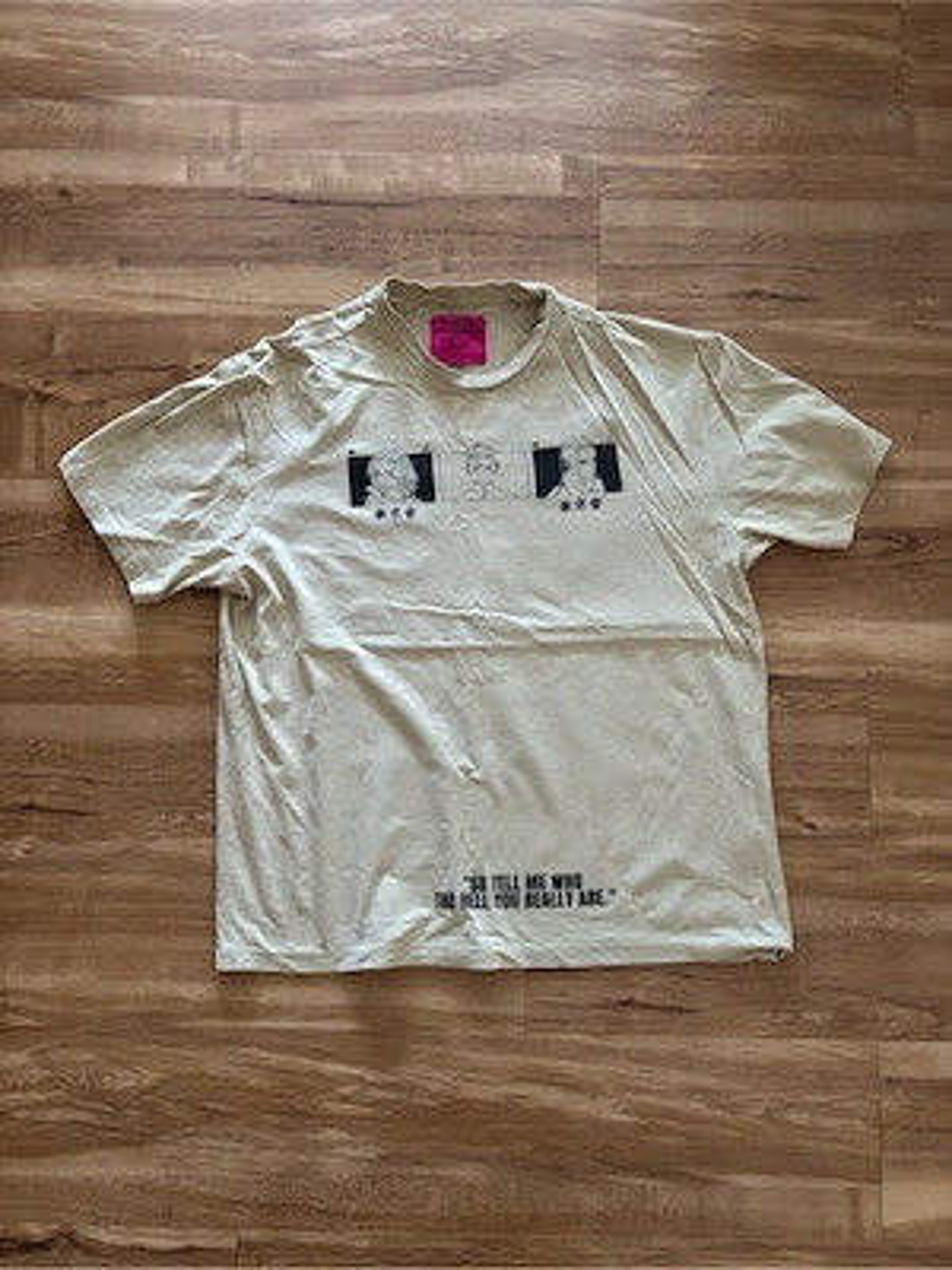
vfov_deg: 67.3
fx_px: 953
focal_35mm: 26
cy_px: 635
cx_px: 476
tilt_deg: -84.2
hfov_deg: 53.1
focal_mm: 5.96
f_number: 1.6
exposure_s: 1/47
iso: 500
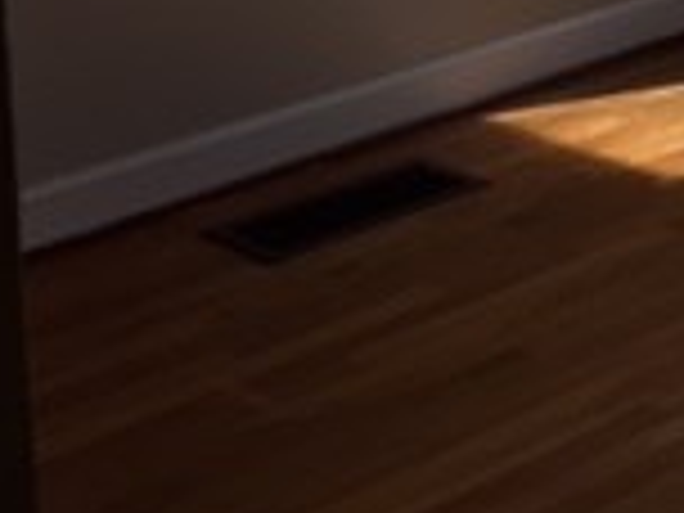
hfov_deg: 14.1
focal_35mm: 122
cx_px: 1278
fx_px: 2411
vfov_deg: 11.3
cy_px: -396
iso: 32
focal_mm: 4.15
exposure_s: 1/332
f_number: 2.2
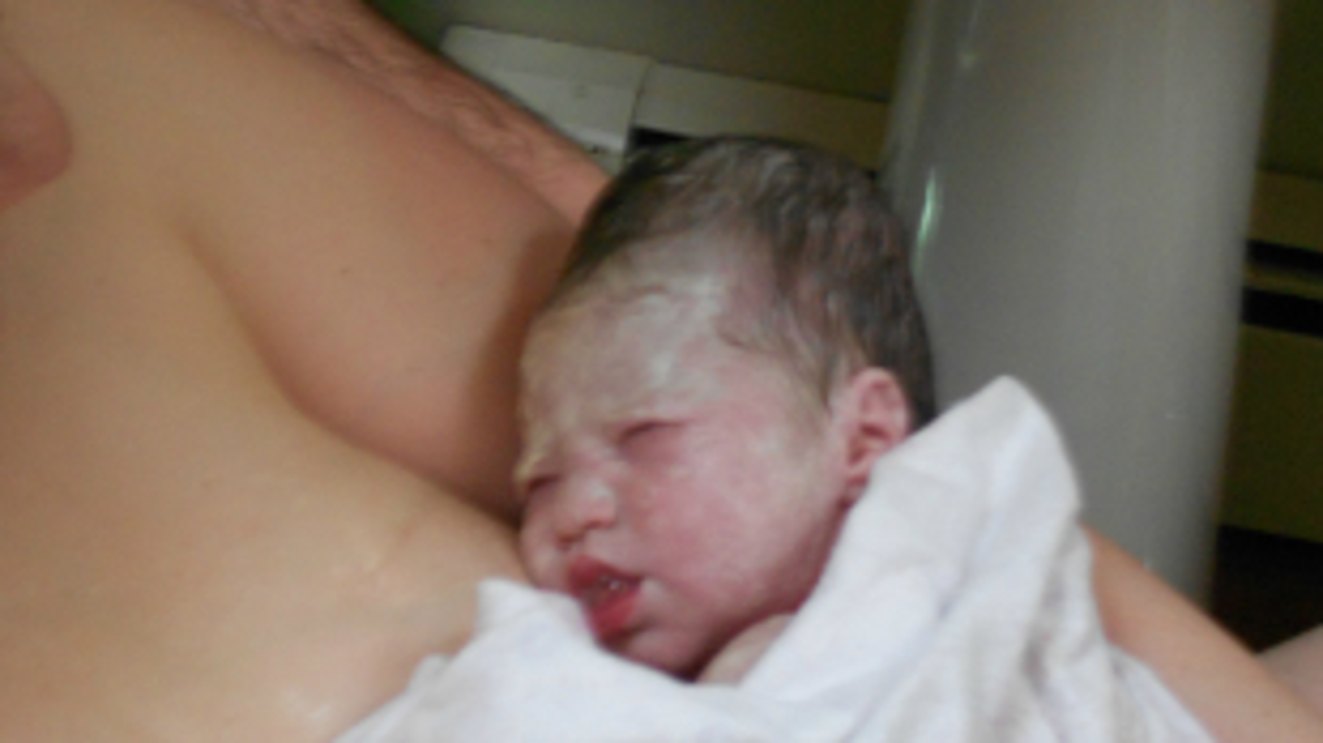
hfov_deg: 17.6
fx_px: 4278
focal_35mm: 122
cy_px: 442
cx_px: 644
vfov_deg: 9.9
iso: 400
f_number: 5.5
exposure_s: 1/8
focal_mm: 17.6
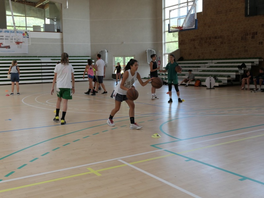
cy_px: 99
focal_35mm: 42
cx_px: 132
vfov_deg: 34.3
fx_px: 320
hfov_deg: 44.8
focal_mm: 14.2
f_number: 2.8
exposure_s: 1/250
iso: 320
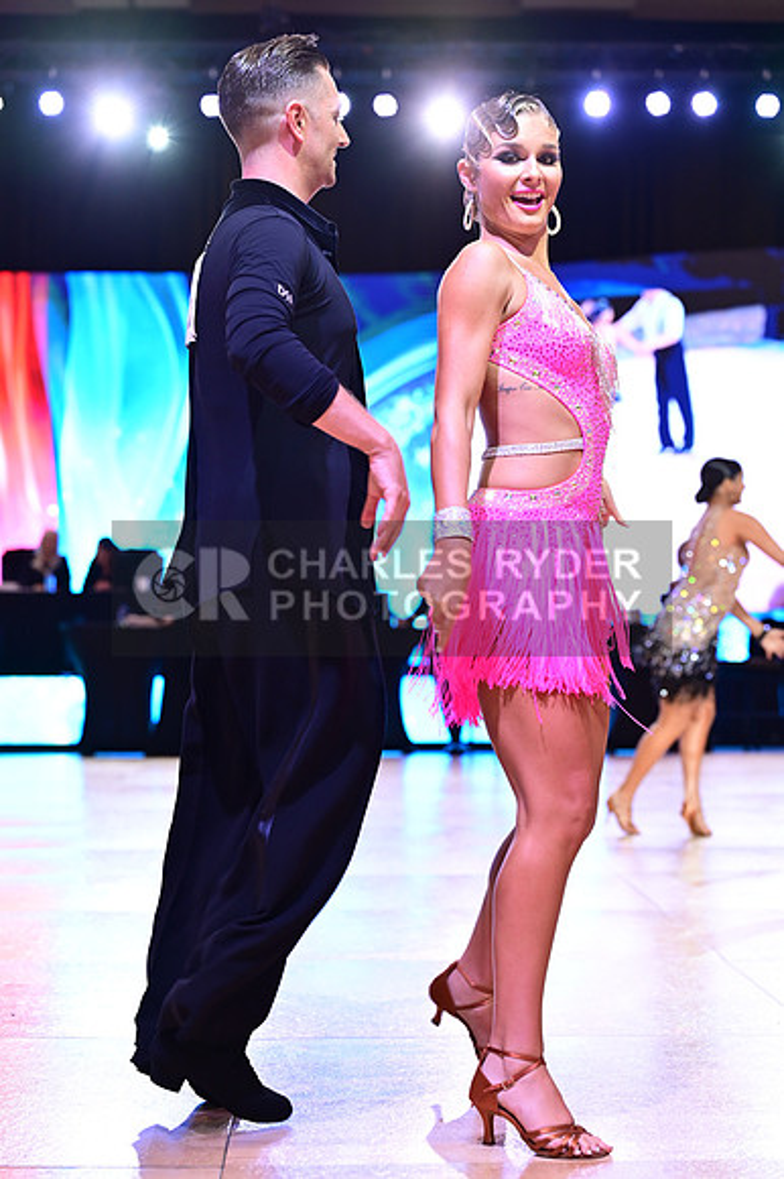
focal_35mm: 70
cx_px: 392
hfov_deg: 19.4
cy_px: 590
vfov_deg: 28.9
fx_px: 2289
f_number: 3.5
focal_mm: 70
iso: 1600
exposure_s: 1/250
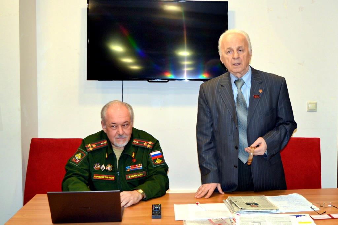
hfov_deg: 57.3
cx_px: 169
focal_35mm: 33
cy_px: 112
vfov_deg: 39.9
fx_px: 310
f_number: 3.8
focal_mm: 22
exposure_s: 1/60
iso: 400
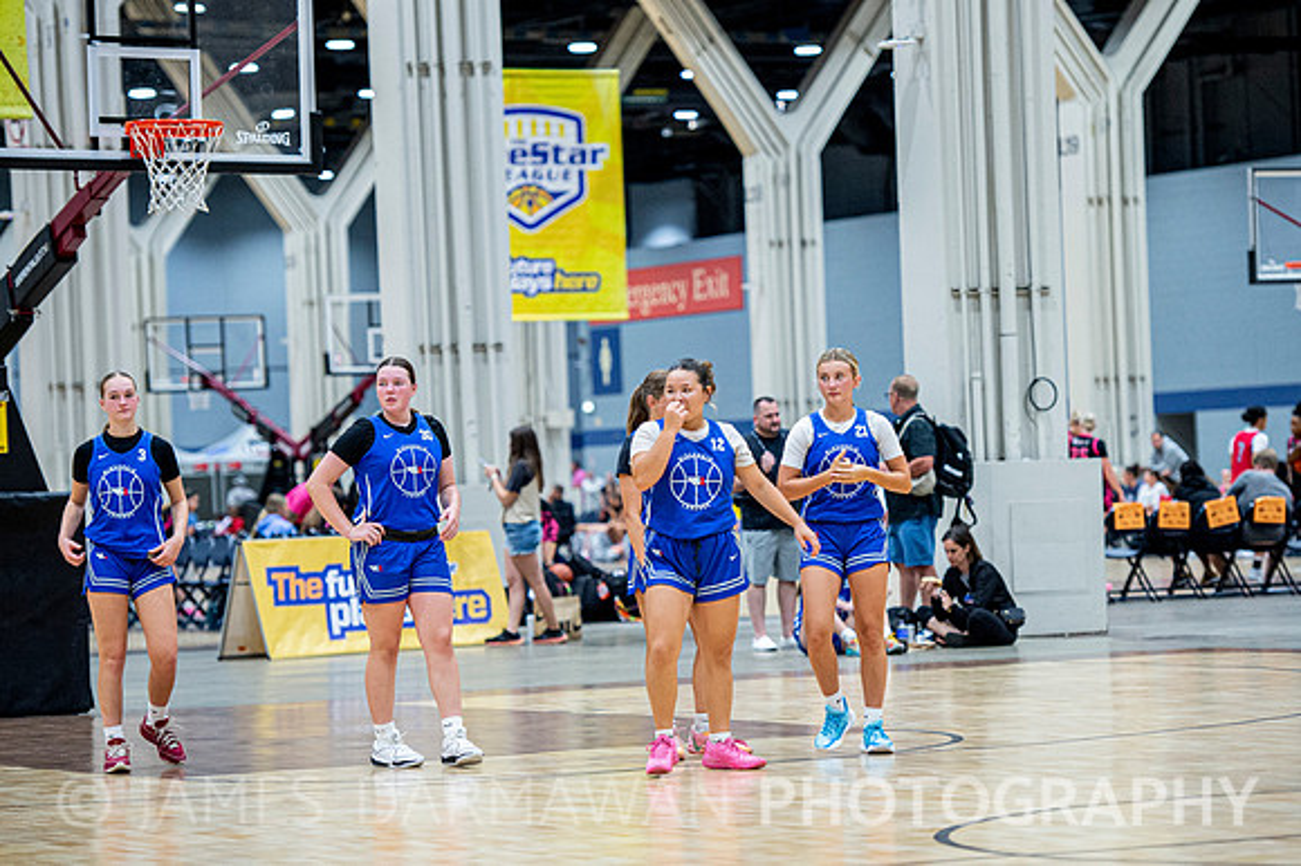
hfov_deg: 14.8
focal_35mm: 139
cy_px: 433
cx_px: 709
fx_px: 5008
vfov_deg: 9.9
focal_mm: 125
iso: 2000
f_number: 2.8
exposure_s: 1/400
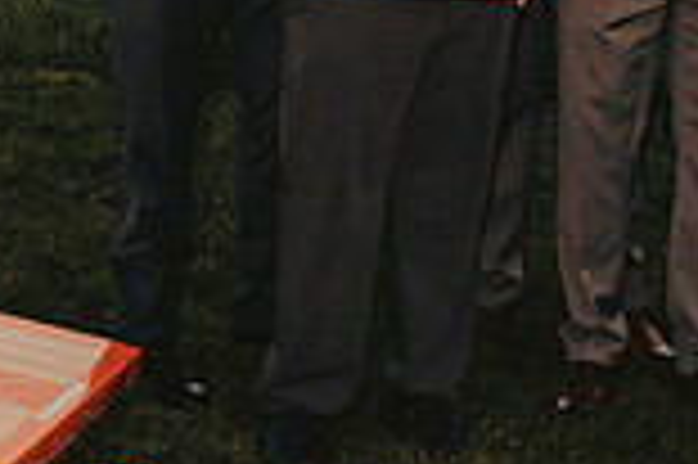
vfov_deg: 10.1
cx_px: 748
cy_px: -227
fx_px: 2537
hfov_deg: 15.3
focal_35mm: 131
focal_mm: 35
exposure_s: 1/125
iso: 1600
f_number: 2.8
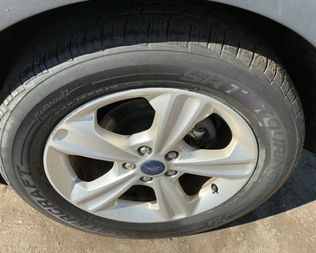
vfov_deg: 48.6
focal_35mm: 30
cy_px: 125
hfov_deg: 58.7
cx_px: 163
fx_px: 281
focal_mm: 3
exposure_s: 1/883
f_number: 1.8
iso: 25
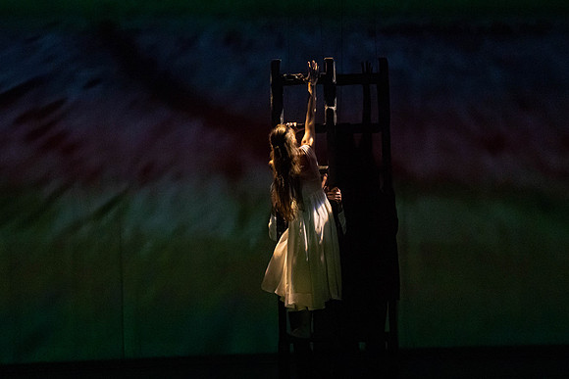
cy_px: 181
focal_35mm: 329
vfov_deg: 4.2
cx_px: 234
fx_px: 5198
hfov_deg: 6.3
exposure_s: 1/320
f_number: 5.6
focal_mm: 279
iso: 6400
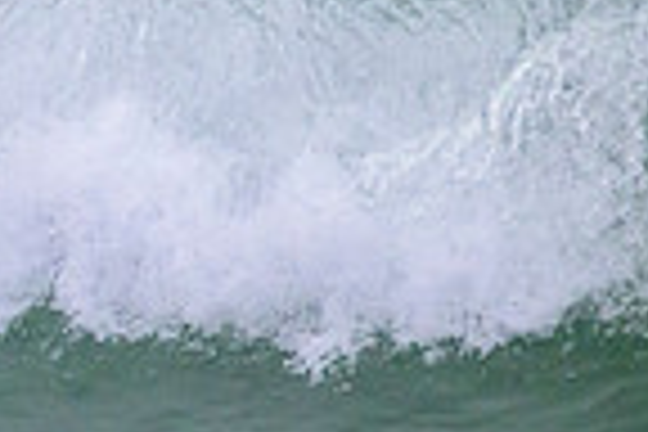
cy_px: -56
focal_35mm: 3225
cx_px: -554
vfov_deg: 0.4
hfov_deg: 0.6
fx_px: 58045
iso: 4000
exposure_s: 1/2000
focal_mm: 800
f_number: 11
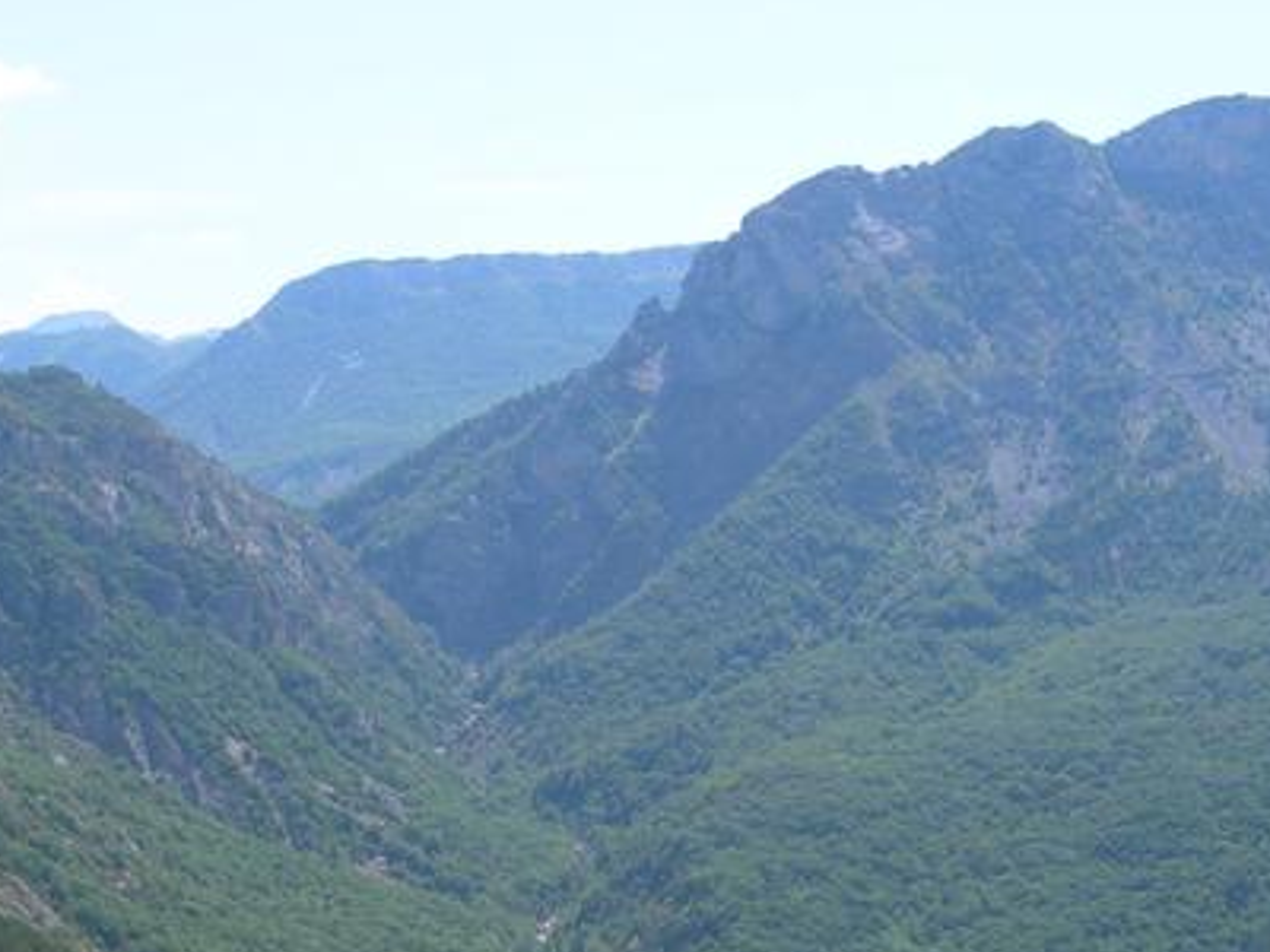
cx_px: 537
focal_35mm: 76
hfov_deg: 25.6
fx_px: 2788
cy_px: 787
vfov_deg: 19.2
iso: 50
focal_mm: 7.8
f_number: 4.8
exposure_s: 1/365
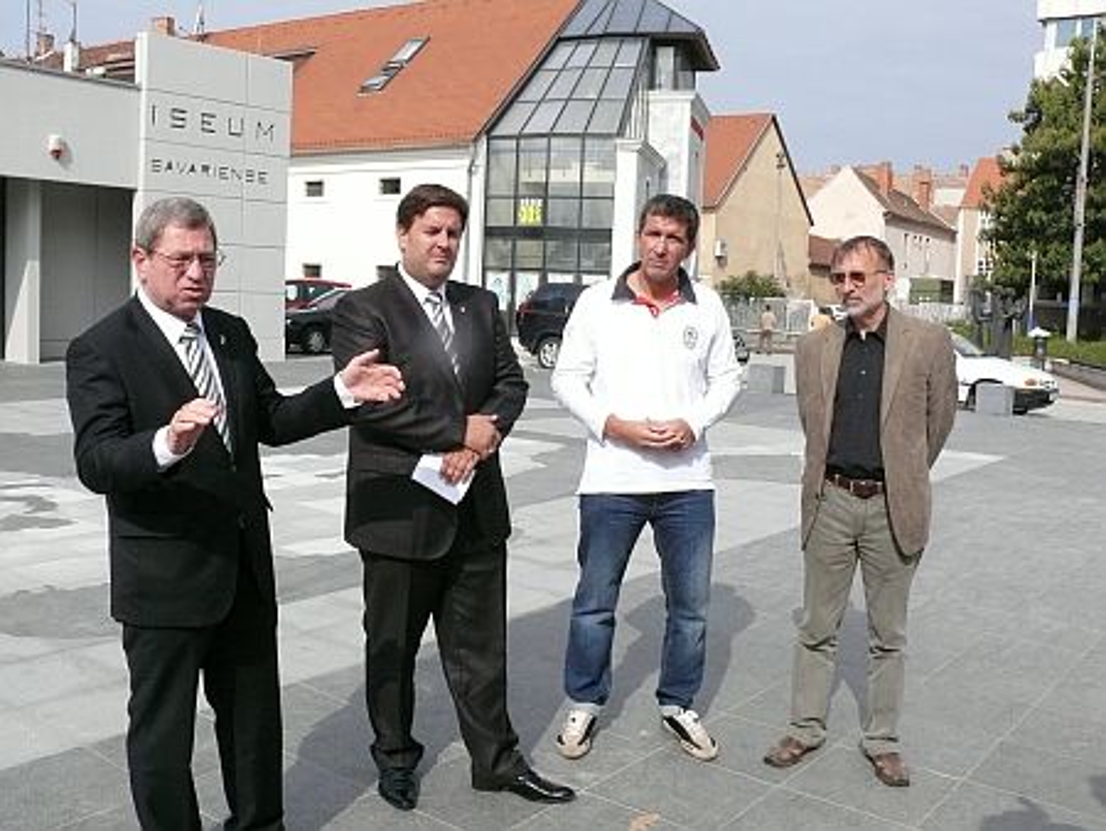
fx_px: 1119
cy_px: 416
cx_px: 553
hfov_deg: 52.6
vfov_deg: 40.7
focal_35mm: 35
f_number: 10
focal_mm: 7.4
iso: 400
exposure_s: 1/800
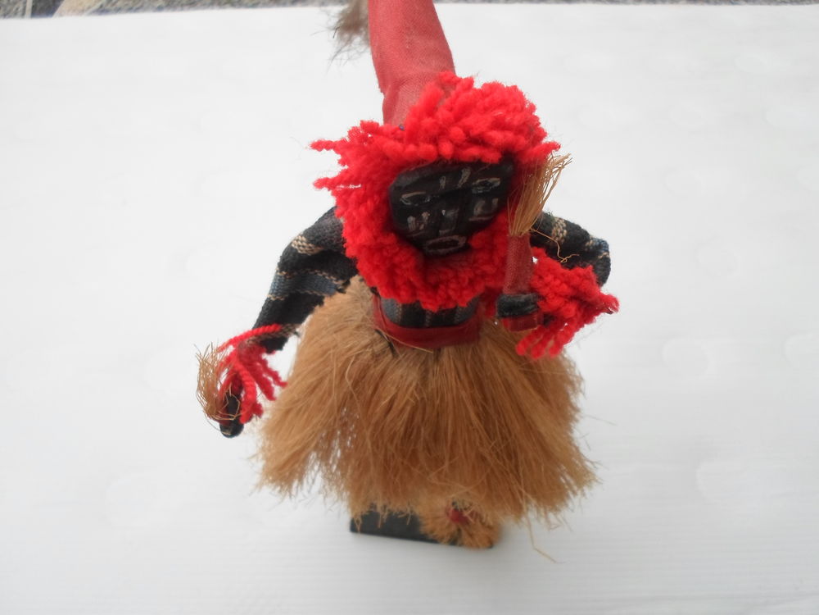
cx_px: 410
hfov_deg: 69.4
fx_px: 591
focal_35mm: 25
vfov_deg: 54.9
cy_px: 308
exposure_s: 1/60
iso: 80
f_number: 2.5
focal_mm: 4.5
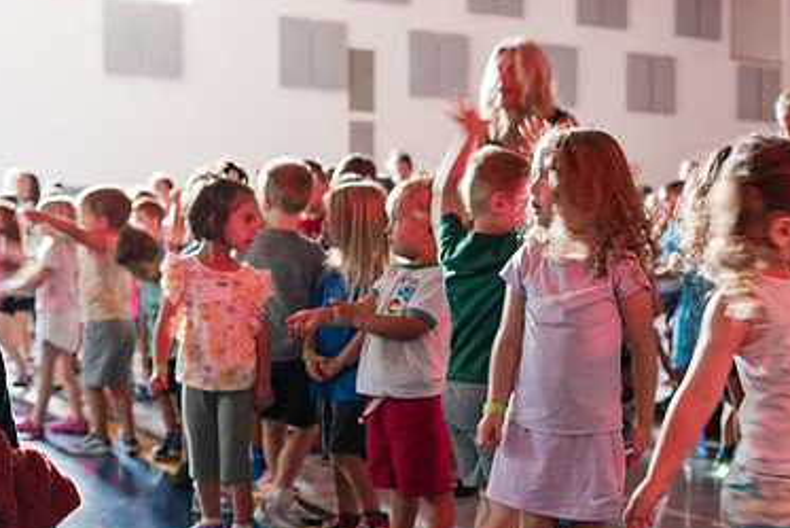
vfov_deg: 23.0
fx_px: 1295
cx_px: 527
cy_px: 312
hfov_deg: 33.6
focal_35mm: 59
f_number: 2.8
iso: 6400
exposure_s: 1/30
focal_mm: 35
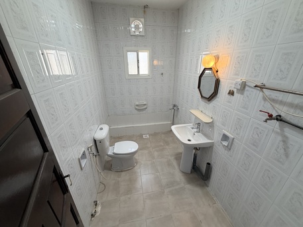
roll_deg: +1.8
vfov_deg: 85.7
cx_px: 152
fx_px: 123
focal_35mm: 14
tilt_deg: -22.4
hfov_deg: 102.0
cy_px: 114
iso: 200
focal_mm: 2.22
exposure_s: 1/100
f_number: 2.2
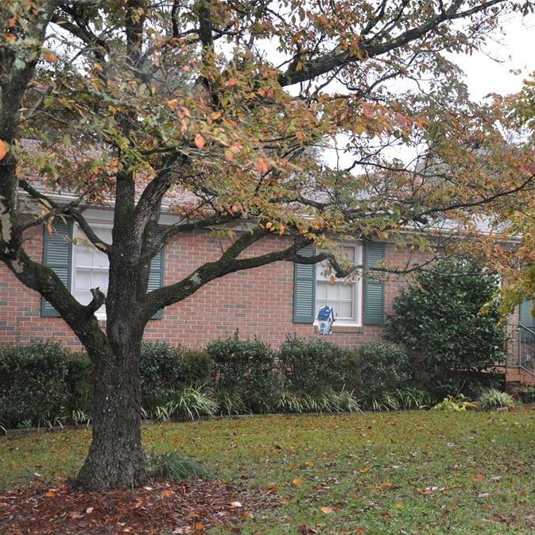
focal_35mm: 62
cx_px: 342
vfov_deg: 27.7
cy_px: 269
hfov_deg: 27.6
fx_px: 1084
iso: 800
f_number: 4.2
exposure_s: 1/80
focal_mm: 32
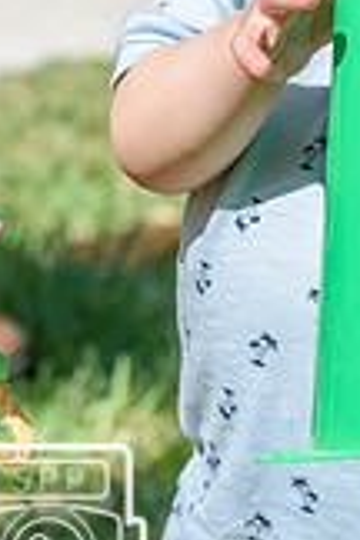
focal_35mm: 438
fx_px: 6569
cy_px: 40
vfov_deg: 4.7
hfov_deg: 3.1
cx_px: 413
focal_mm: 105
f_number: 8
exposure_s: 1/1000
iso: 200
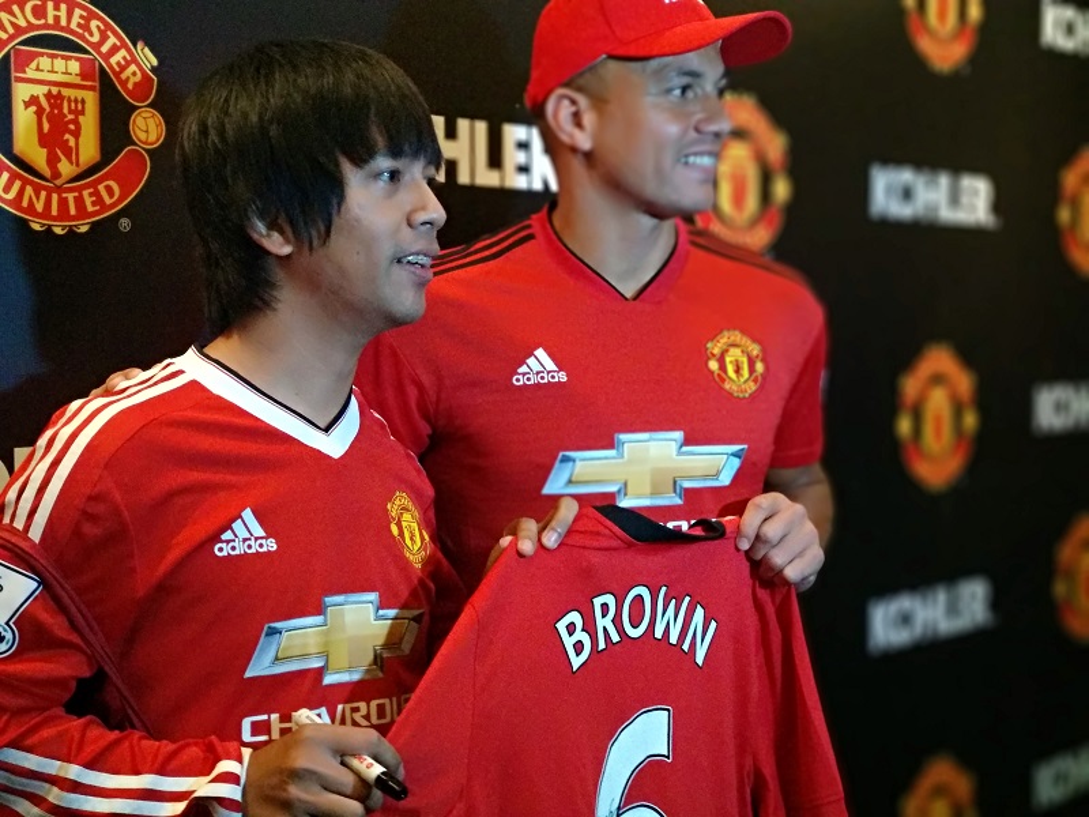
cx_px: 544
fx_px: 1636
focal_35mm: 52
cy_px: 408
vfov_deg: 28.0
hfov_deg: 36.8
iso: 2500
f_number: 2.6
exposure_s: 1/33
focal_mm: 5.99
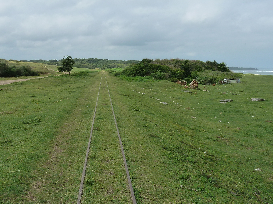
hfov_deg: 47.6
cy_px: 85
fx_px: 308
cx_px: 109
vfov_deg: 36.7
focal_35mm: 39
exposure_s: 1/400
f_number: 5
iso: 125
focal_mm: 4.1
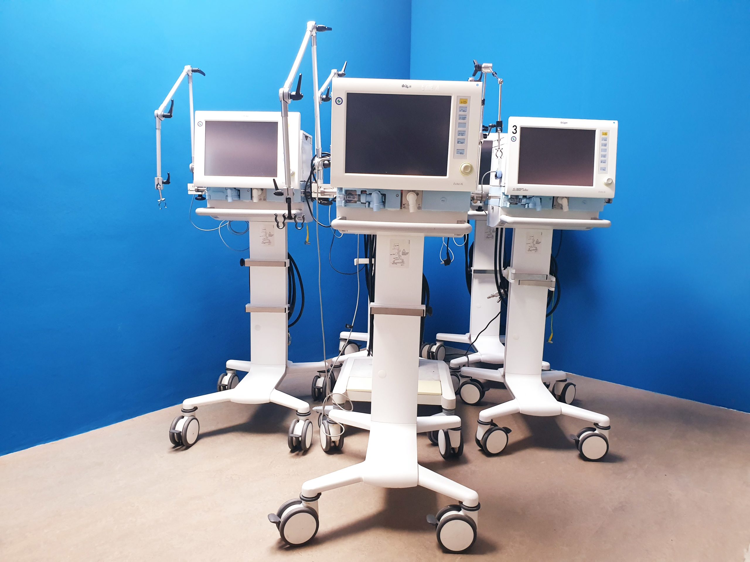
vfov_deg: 53.1
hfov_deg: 67.3
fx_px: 563
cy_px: 281
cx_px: 375
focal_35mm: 26
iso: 250
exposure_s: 1/33
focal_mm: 4.3
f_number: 2.4
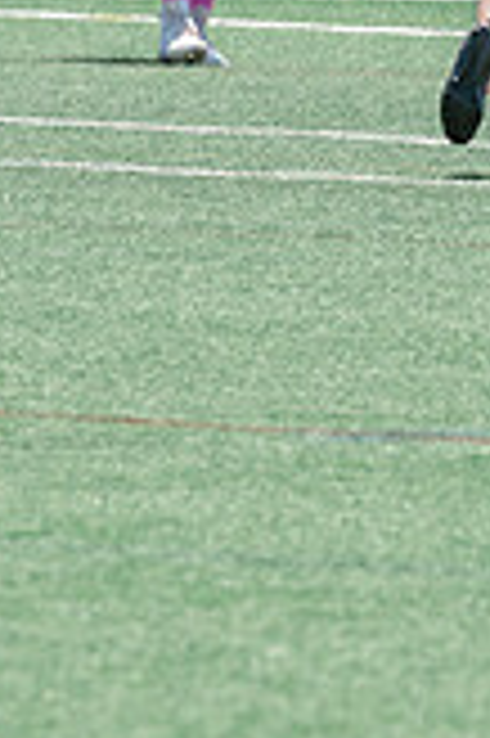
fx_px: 25266
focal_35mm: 1235
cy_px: 256
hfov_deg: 1.1
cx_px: 1445
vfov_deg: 1.7
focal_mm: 200
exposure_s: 1/1600
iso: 400
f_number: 5
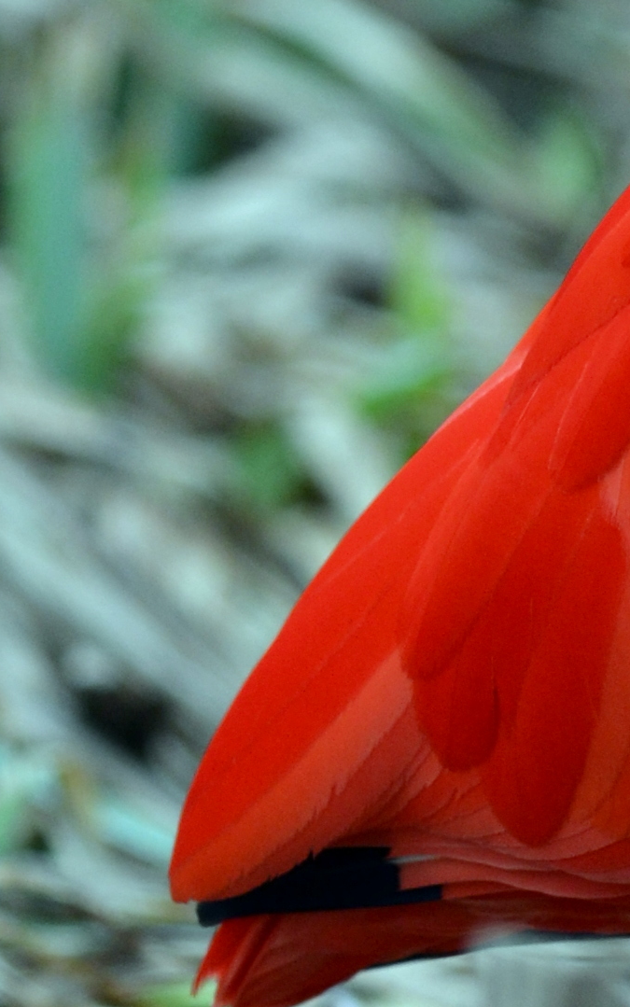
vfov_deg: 2.1
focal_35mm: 979
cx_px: 1395
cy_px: 499
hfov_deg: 1.3
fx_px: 26876
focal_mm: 150
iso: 400
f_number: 4.8
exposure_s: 1/320
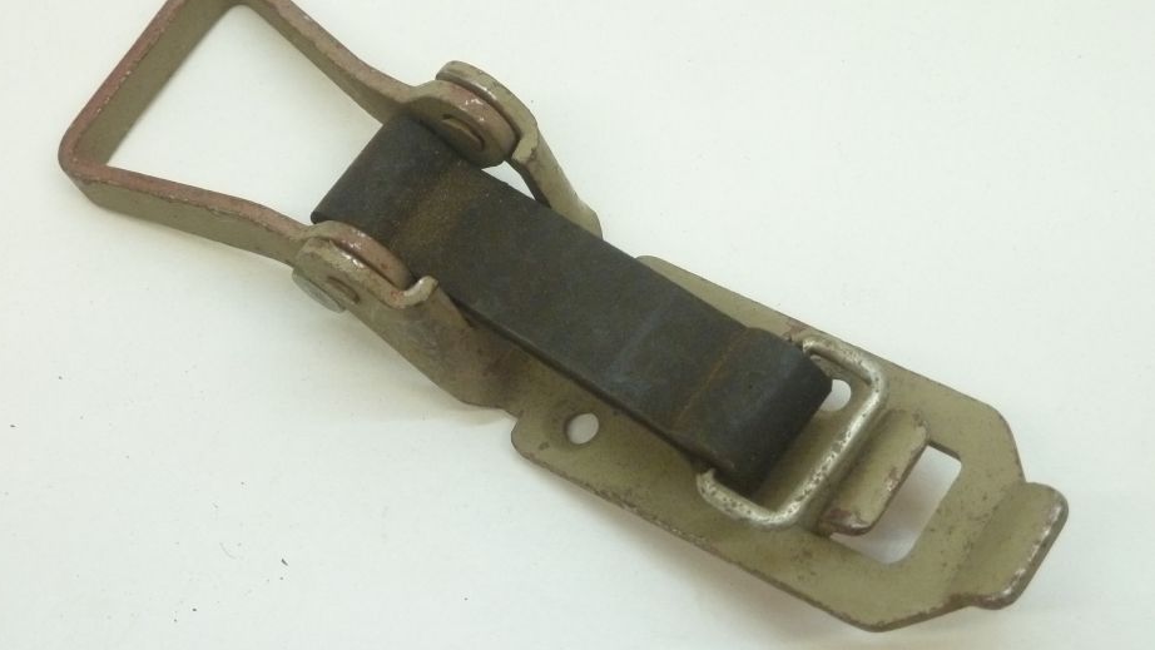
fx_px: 2634
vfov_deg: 14.1
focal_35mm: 86
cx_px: 573
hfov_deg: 24.7
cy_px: 308
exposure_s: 1/40
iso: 400
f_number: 4.2
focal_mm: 12.8
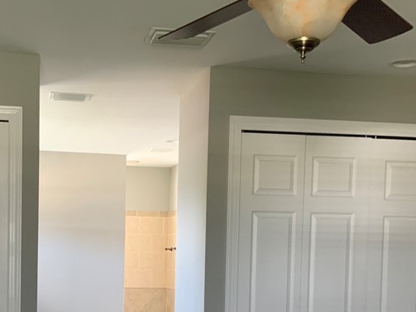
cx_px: 126
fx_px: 709
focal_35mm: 59
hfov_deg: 32.3
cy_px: 290
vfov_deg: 24.0
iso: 160
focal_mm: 3
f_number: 1.8
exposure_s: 1/60
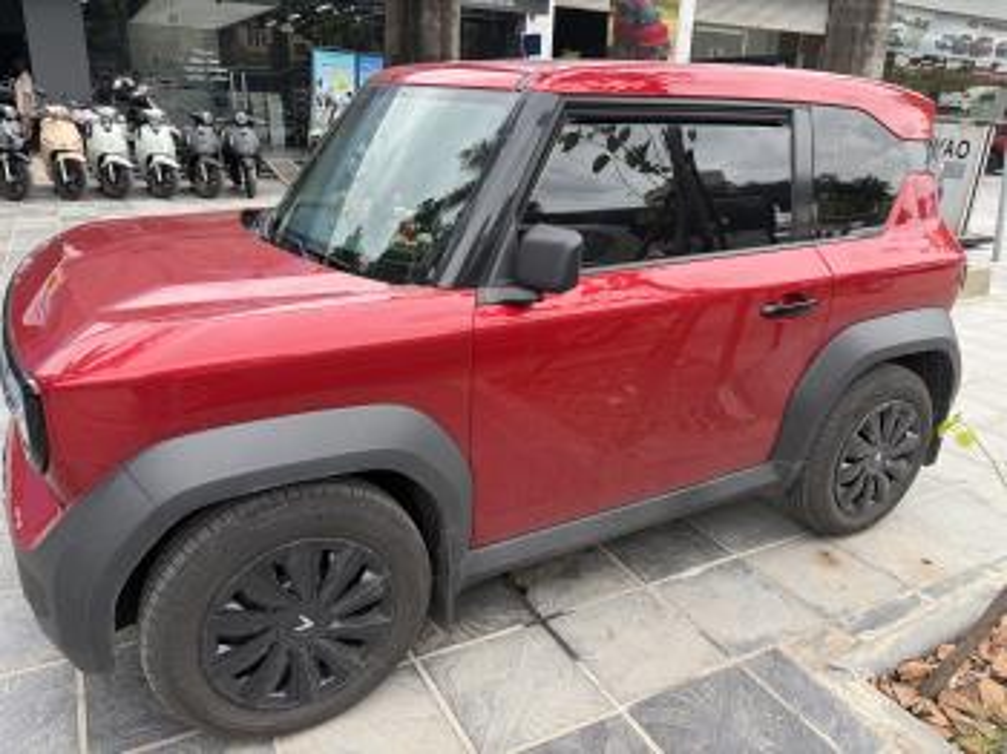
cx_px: 504
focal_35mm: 26
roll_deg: -2.6
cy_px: 377
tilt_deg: -18.3
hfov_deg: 67.3
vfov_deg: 53.0
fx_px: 756
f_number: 1.6
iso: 50
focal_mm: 5.96
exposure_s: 1/576
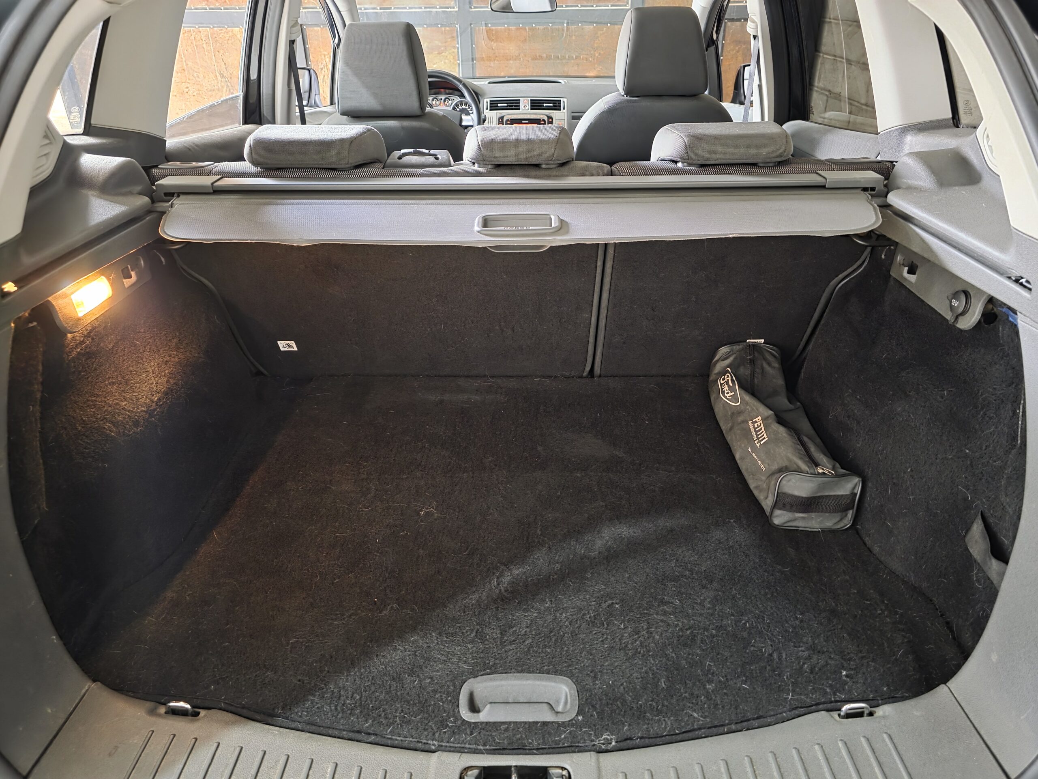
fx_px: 690
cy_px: 390
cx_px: 519
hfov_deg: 73.9
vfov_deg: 58.9
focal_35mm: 23
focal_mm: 6.3
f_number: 1.7
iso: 2000
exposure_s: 1/20
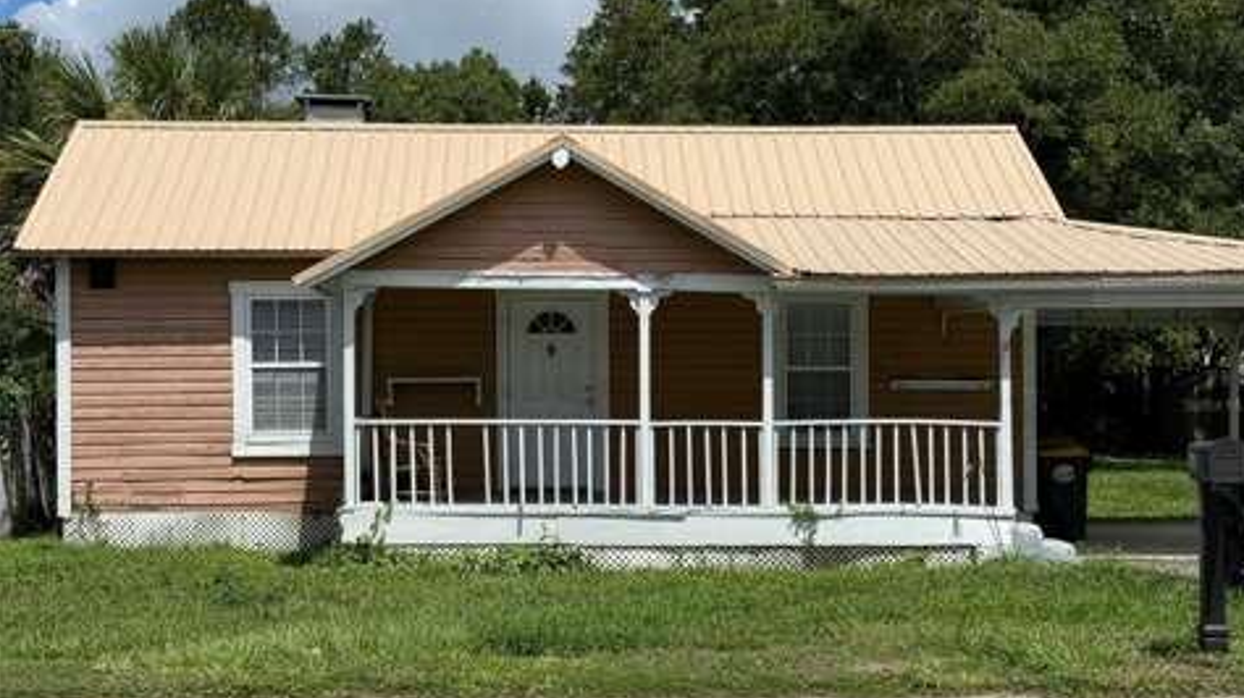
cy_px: 404
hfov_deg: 39.2
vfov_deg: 22.6
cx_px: 627
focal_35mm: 53
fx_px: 1747
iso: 80
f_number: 1.78
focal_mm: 6.76
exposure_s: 1/11364
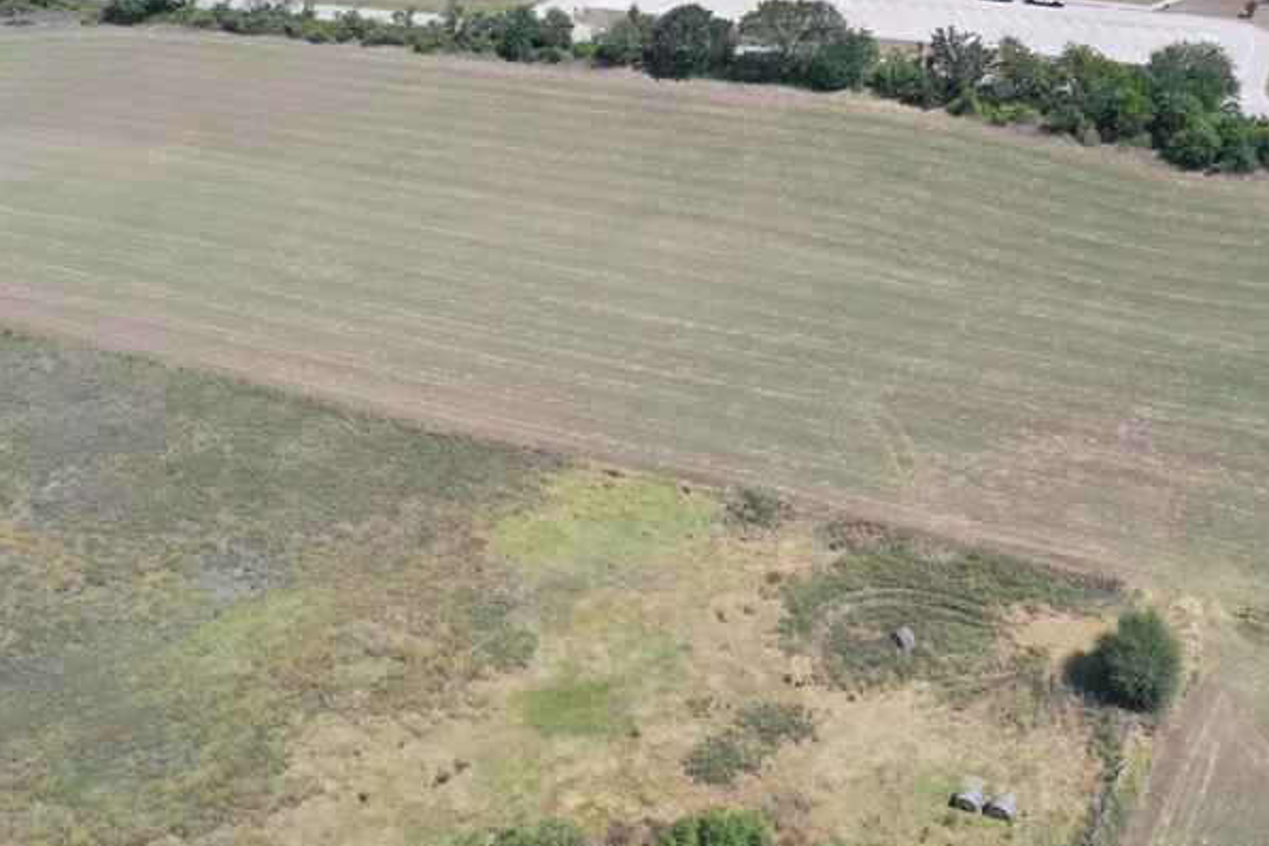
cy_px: 463
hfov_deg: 41.1
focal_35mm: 48
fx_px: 1692
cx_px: 608
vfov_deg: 28.1
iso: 100
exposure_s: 1/500
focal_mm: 10.26
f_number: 5.6
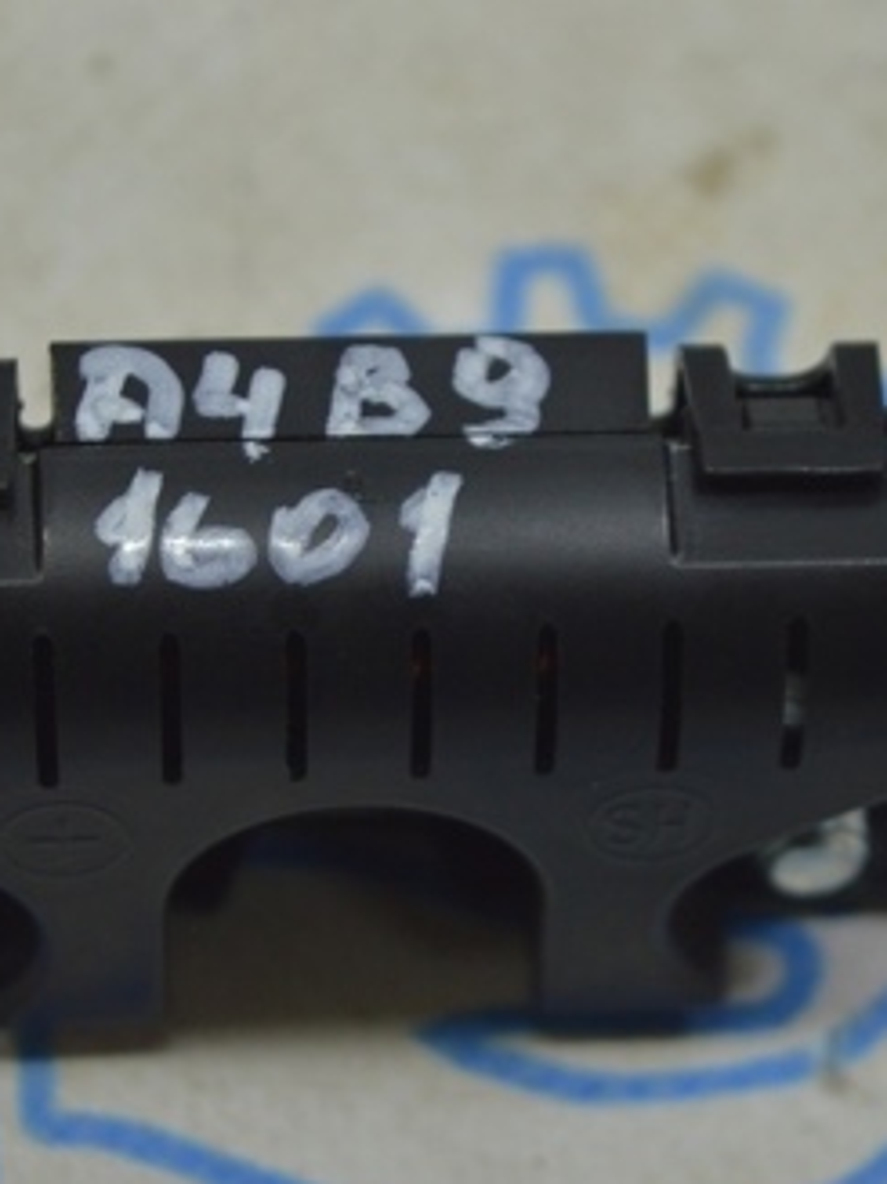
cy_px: 654
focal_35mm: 155
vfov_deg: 12.8
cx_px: 337
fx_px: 5297
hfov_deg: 9.6
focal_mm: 55
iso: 400
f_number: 5.6
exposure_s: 1/40
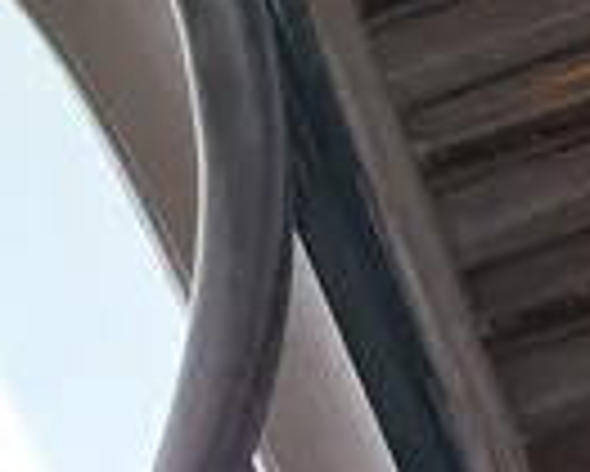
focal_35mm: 143
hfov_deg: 11.2
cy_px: 719
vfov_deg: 10.4
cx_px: 1432
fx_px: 2499
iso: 200
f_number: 1.8
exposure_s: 1/50
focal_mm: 5.23
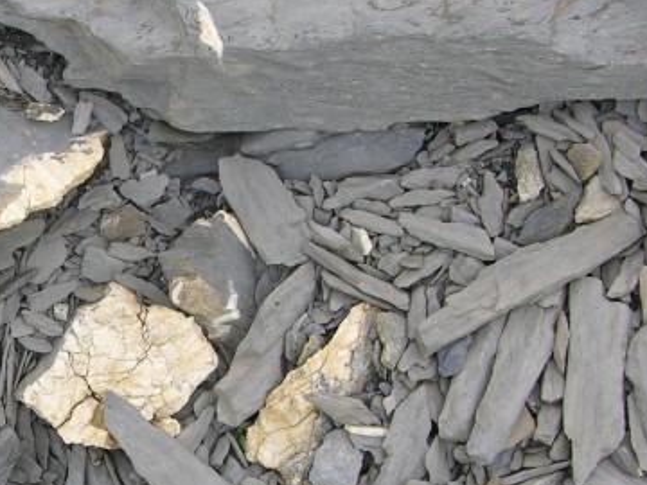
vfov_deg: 11.3
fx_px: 2448
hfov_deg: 14.5
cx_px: -151
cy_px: 424
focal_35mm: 131
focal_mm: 11.6
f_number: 5.3
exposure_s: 1/134
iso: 50
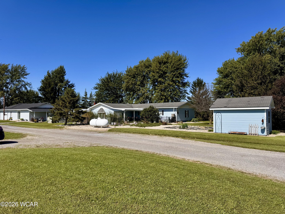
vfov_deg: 56.8
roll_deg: +0.1
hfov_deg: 71.6
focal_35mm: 24
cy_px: 107
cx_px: 142
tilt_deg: +1.7
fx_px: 198
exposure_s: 1/5348
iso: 80
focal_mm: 6.76
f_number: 1.78
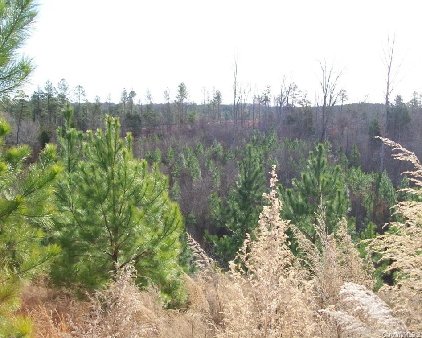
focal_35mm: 38
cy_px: 168
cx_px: 205
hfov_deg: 47.9
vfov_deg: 39.2
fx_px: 475
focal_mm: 6
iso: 64
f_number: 2.7
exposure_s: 1/500
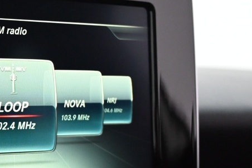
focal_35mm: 86
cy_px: 140
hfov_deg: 22.7
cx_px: 1
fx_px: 602
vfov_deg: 15.7
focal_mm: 24
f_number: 4
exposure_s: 1/80
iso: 3200
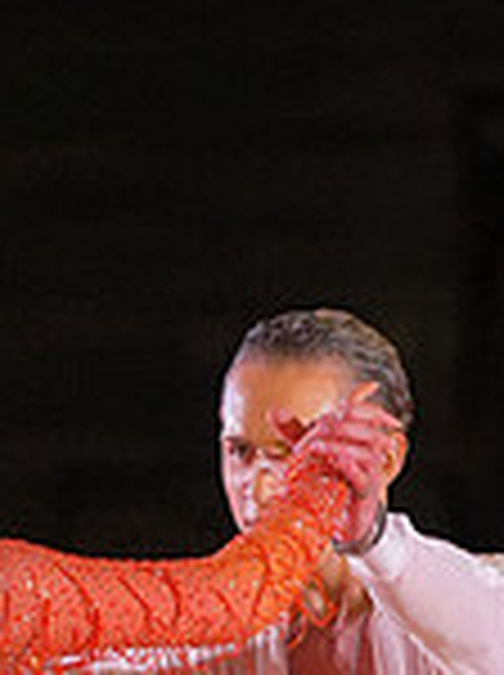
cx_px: 106
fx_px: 13706
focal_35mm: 704
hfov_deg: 2.1
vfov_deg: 2.8
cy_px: 1089
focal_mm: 126
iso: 1250
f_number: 2.8
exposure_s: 1/400
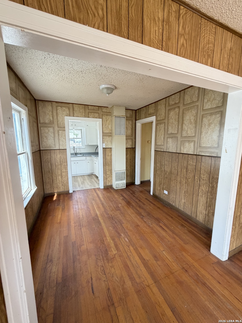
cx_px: 121
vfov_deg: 102.1
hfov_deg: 85.7
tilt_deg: -9.0
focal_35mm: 14
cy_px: 162
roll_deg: -0.3
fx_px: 130
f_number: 2.2
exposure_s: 1/121
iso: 250
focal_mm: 2.22
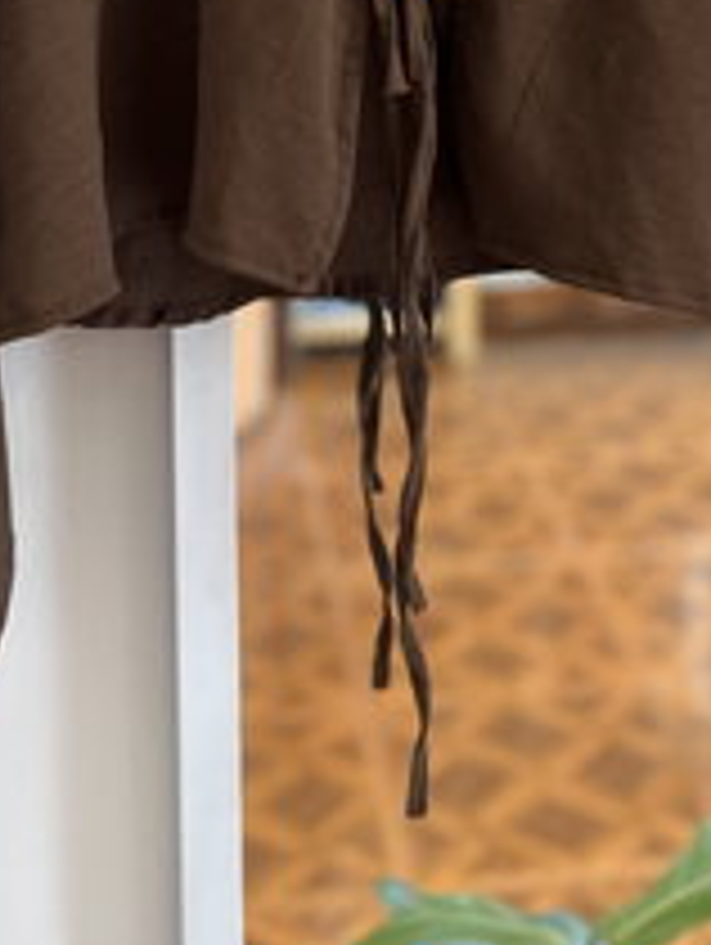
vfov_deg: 27.0
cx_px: 405
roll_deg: -0.4
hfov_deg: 22.3
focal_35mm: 66
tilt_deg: -6.1
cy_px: -92
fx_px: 1804
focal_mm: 5.7
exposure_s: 1/121
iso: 125
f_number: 1.5
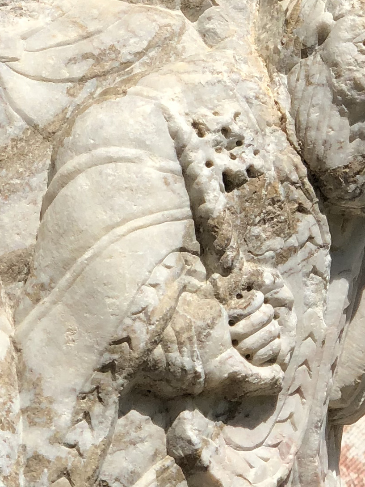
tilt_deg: +26.5
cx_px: -21
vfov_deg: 10.3
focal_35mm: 191
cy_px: 132
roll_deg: +3.3
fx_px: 2685
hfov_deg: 7.7
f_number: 2.4
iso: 16
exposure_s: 1/1919
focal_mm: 6
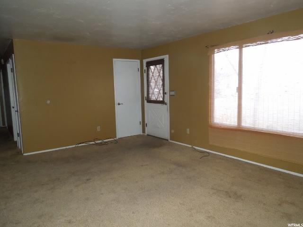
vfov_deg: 54.9
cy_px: 114
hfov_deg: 69.4
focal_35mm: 25
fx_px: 219
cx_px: 152
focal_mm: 4.5
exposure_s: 1/30
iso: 450
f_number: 3.3
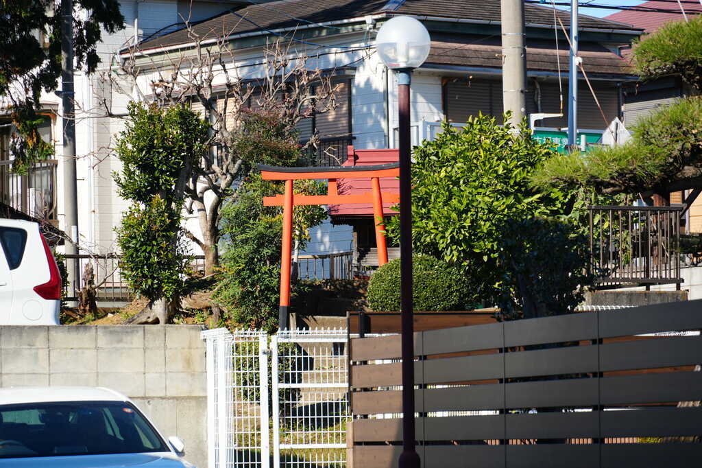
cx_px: 351
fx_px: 3947
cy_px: 234
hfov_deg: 10.2
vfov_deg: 6.8
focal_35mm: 202
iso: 100
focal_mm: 135
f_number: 6.3
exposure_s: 1/250
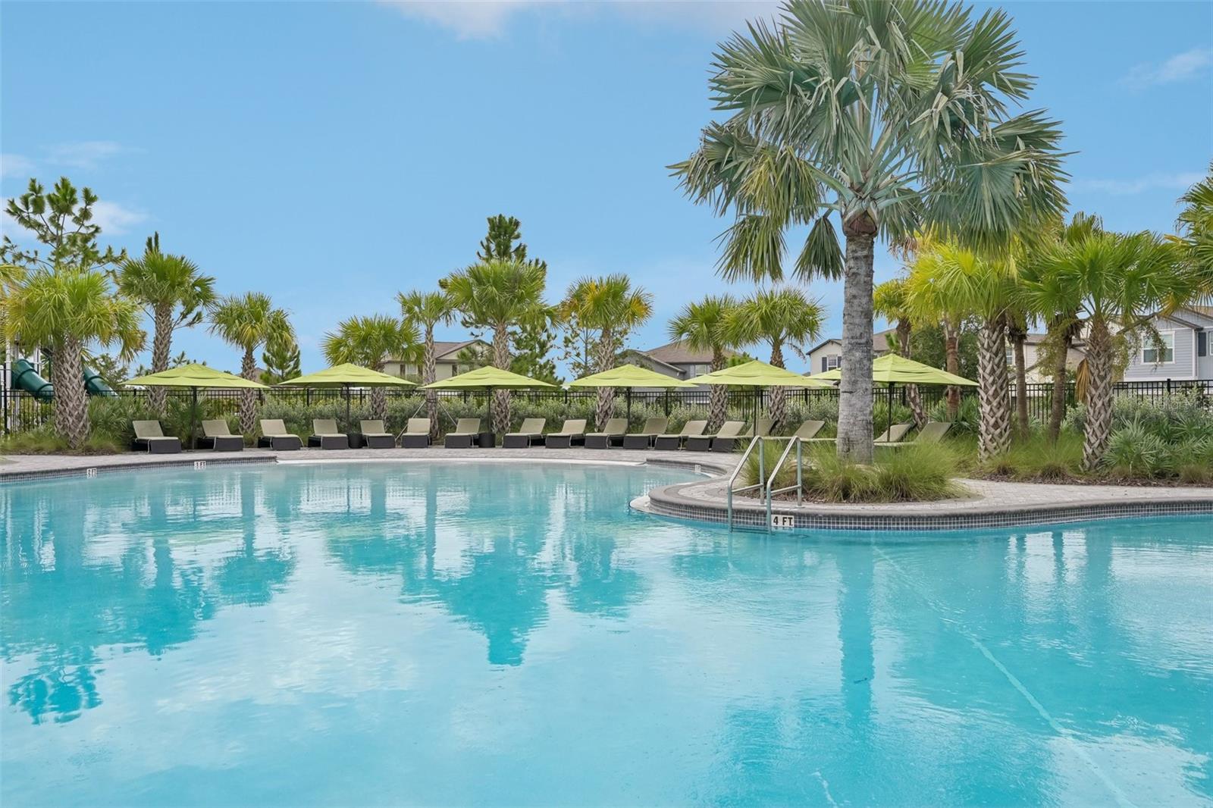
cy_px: 404
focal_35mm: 30
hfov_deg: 61.9
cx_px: 606
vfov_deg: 43.6
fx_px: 1011
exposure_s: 1/1600
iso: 400
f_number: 8
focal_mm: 30
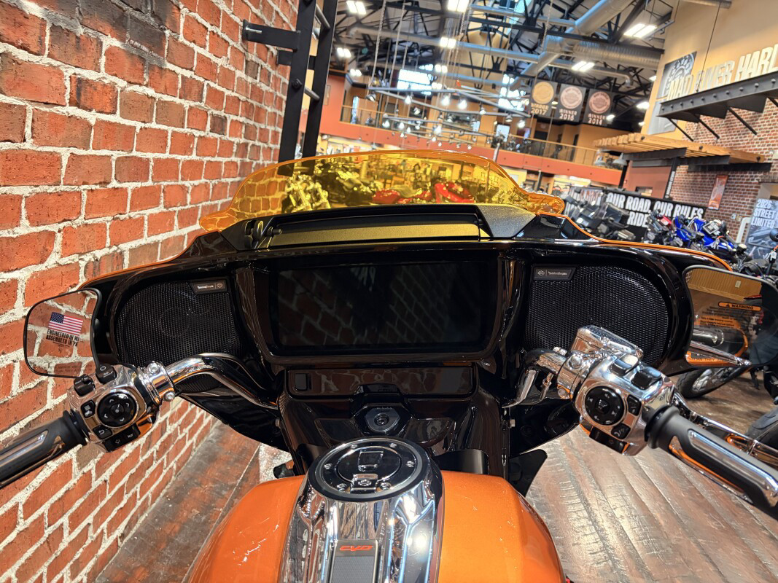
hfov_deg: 67.3
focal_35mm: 26
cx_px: 389
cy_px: 292
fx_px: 584
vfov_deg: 53.1
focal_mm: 5.96
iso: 400
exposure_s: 1/60
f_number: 1.6
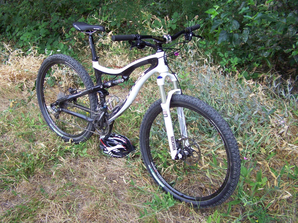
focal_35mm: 38
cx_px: 149
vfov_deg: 37.7
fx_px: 327
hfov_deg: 49.0
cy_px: 112
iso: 64
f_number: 2.8
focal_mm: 6.3
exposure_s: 1/60
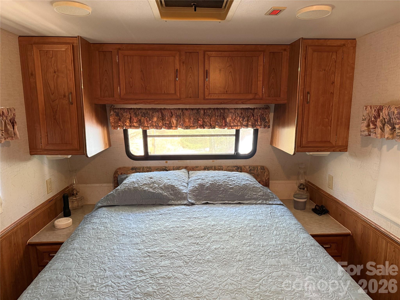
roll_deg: +0.1
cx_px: 200
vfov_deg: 56.8
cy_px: 150
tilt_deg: -8.2
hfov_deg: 71.6
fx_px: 277
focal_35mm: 24
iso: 400
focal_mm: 6.76
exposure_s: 1/60
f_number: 1.78
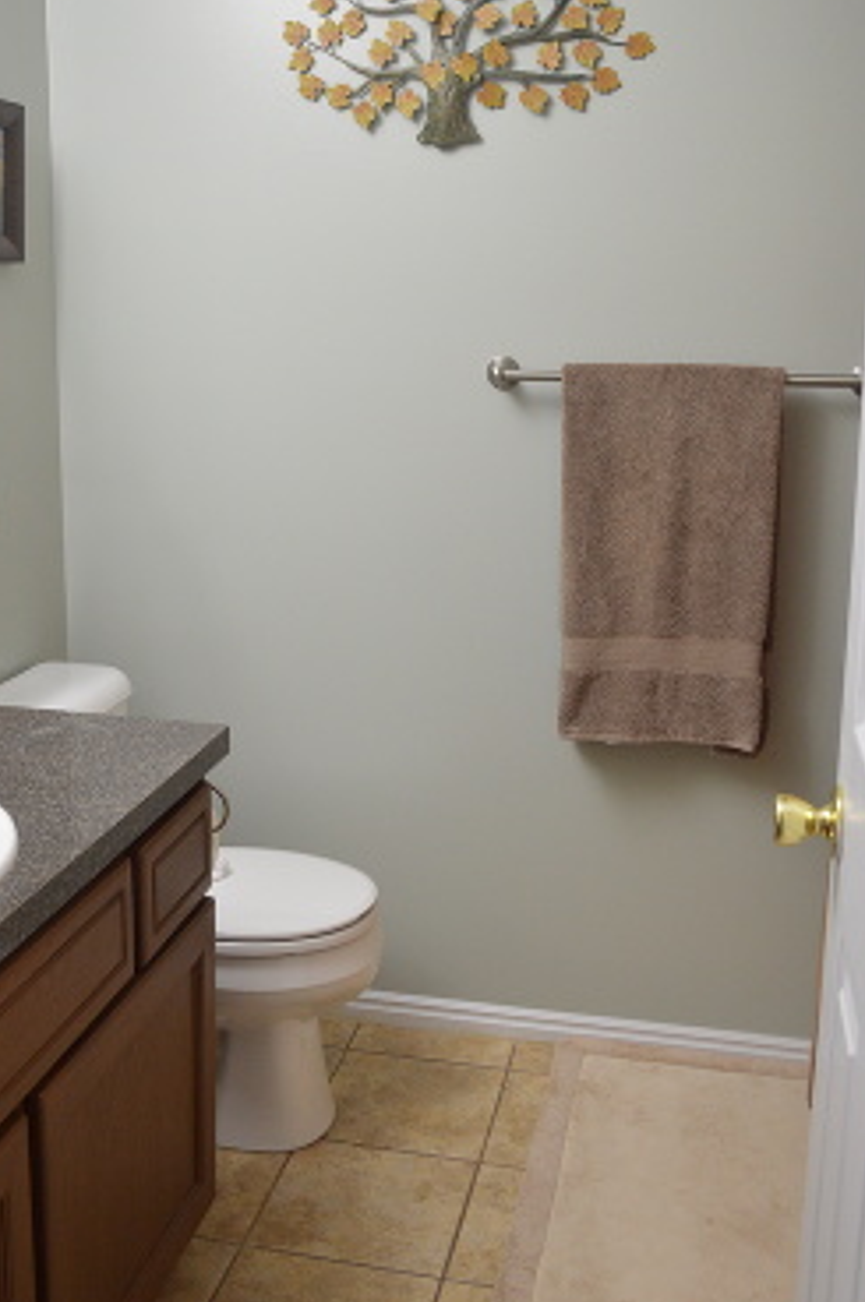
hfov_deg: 34.0
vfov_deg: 49.5
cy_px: 565
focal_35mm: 39
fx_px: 1409
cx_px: 355
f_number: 3.8
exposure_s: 1/60
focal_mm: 20
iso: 1250
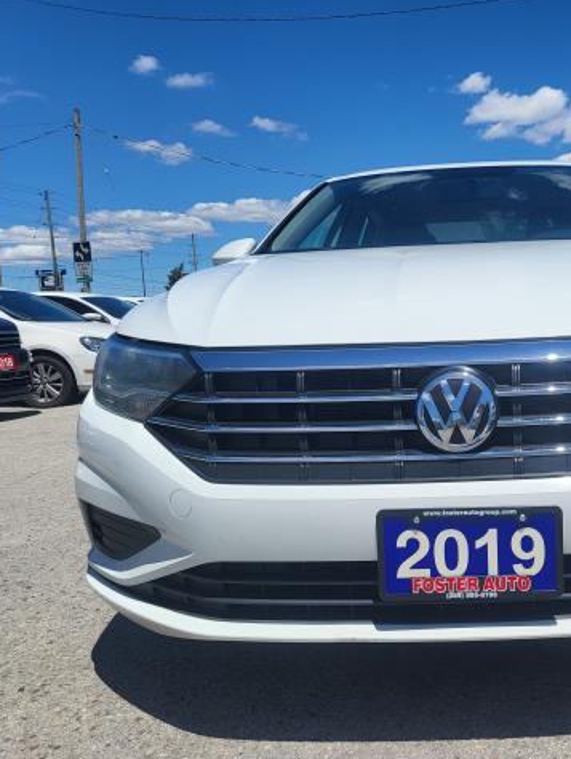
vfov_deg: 52.6
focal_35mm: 35
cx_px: 473
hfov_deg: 38.9
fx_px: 769
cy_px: 379
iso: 40
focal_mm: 5.4
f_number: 1.8
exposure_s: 1/5007
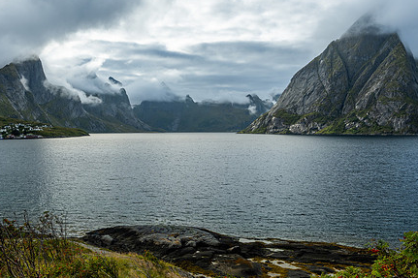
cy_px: 151
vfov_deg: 37.8
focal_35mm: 35
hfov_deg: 54.2
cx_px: 176
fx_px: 406
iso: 200
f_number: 11
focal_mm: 26
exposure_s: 1/80
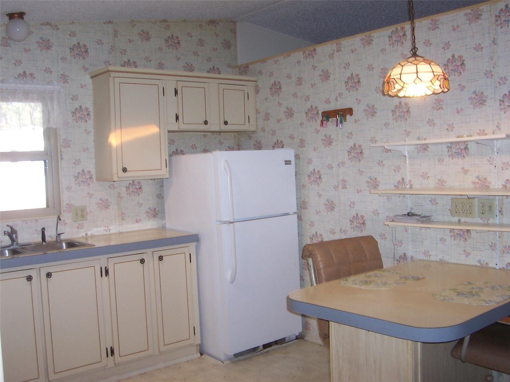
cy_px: 191
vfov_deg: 38.7
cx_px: 255
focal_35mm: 37
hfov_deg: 50.1
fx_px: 545
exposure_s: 1/60
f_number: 2.8
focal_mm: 5.6
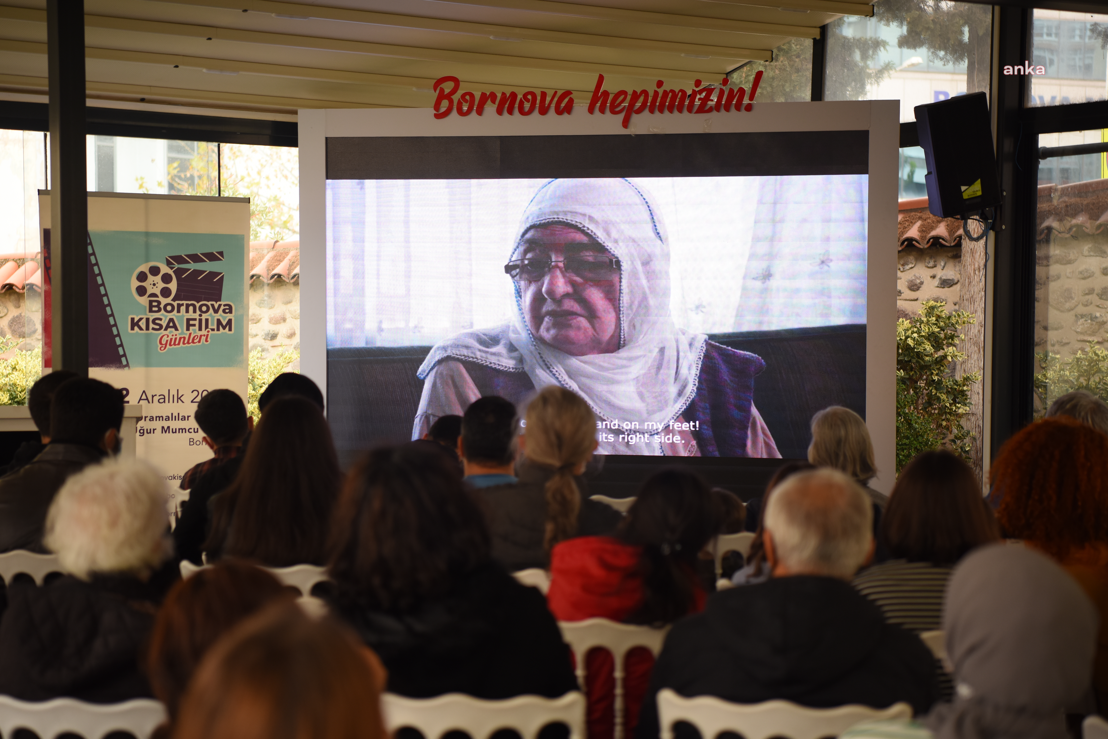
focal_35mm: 70
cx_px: 554
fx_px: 2155
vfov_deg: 19.5
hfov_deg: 28.8
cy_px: 370
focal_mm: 70
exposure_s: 1/125
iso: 500
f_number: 2.8
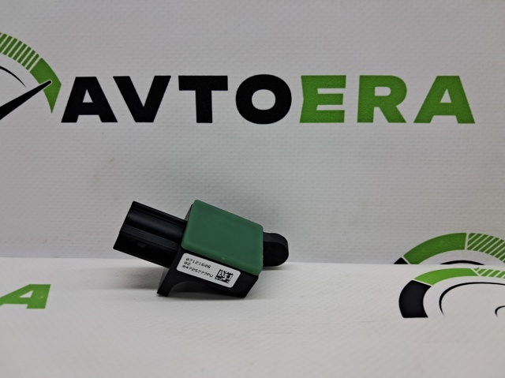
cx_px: 252
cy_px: 189
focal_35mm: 27
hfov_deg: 65.4
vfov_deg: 51.3
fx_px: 394
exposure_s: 1/100
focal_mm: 4
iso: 50
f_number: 1.8
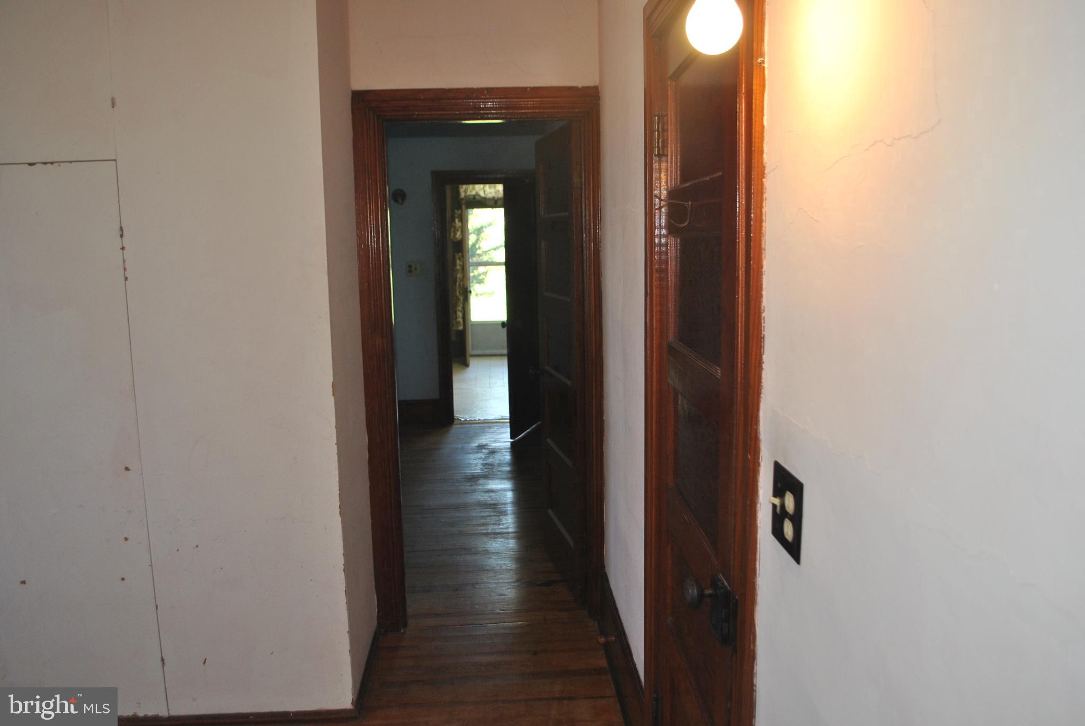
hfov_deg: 67.3
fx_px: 815
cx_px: 542
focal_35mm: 27
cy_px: 363
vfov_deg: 48.0
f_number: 3.5
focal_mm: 18
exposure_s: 1/60
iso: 200
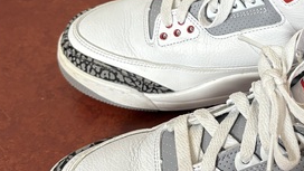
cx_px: 269
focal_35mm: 71
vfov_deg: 16.9
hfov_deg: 28.7
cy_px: 52
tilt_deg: -44.6
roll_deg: +2.1
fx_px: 572
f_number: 1.6
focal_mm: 5.96
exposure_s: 1/60
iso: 160
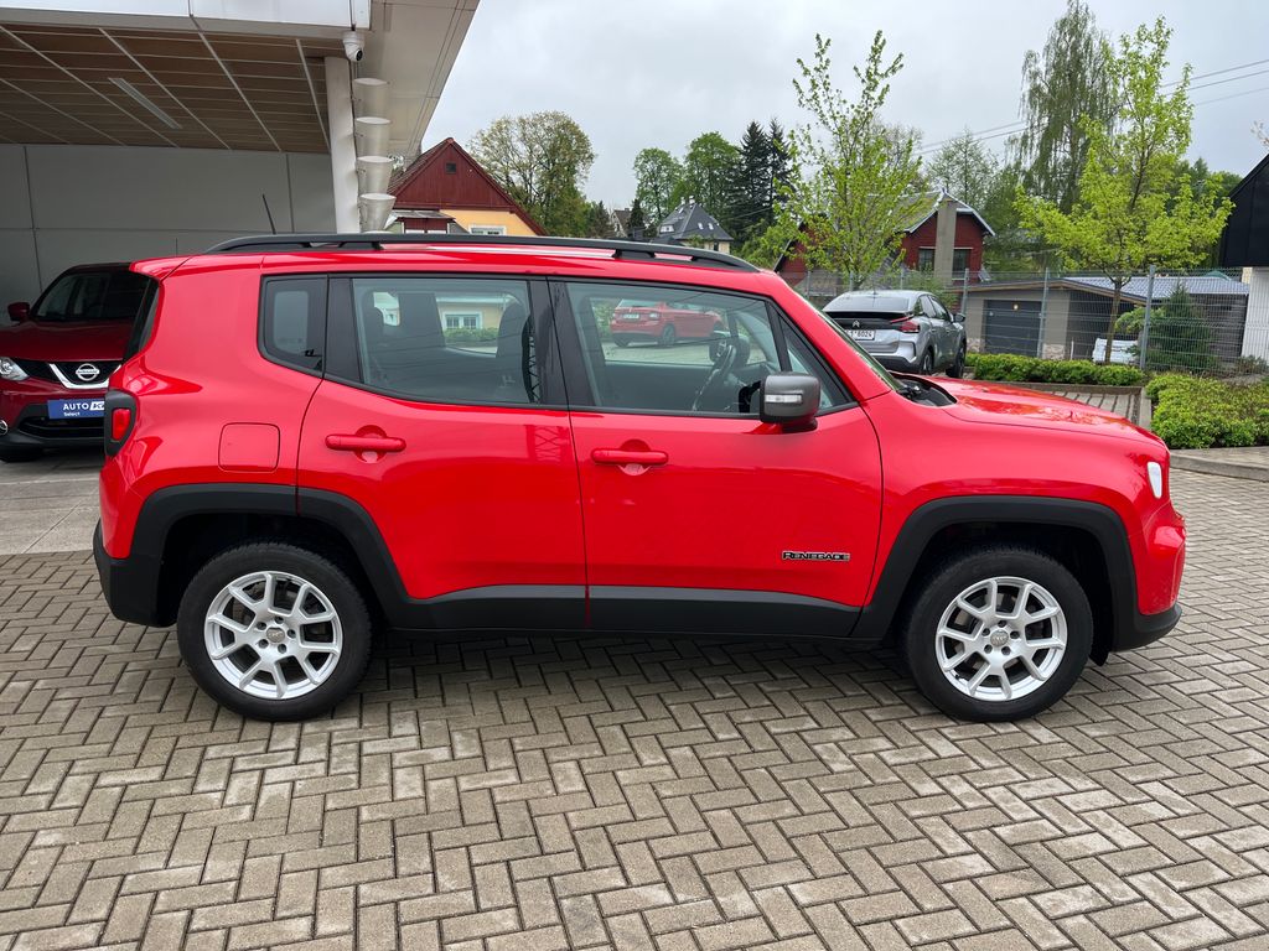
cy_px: 476
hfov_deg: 67.3
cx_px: 634
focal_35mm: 26
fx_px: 953
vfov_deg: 53.1
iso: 50
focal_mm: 5.1
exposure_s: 1/370
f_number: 1.6
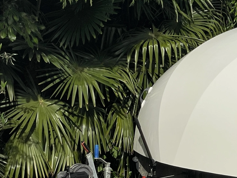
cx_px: 306
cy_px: 99
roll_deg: +1.4
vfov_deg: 11.0
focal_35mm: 135
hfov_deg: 14.1
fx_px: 924
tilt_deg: -3.4
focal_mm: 6
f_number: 2
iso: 25
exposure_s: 1/3425
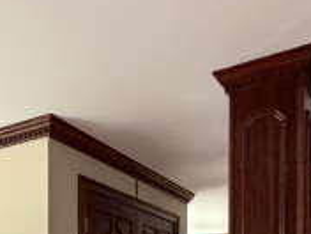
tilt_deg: -2.1
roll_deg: -0.4
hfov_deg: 34.7
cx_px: 49
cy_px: 321
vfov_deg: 23.6
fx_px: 476
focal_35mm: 53
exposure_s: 1/102
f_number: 2.2
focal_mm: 2.22
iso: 320
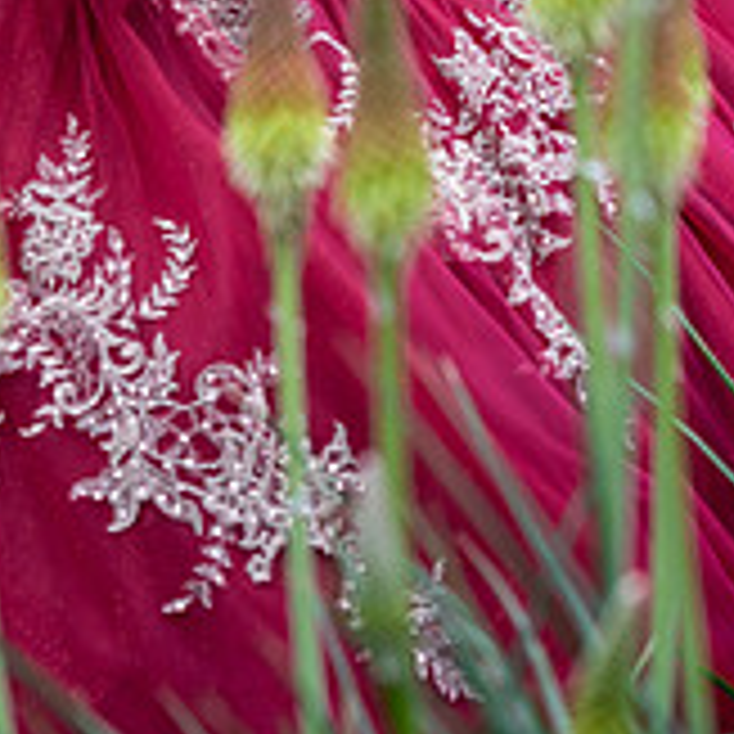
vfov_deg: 8.6
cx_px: 135
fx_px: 4774
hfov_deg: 8.8
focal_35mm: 199
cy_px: -266
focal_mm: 85
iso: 200
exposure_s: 1/160
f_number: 3.5
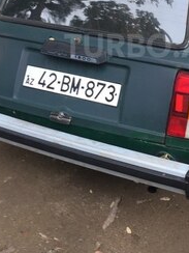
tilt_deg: -19.8
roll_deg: -1.1
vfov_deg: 31.7
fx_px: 430
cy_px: 46
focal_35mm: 59
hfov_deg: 24.5
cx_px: 144
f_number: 2.2
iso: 32
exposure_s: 1/50
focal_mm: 4.15
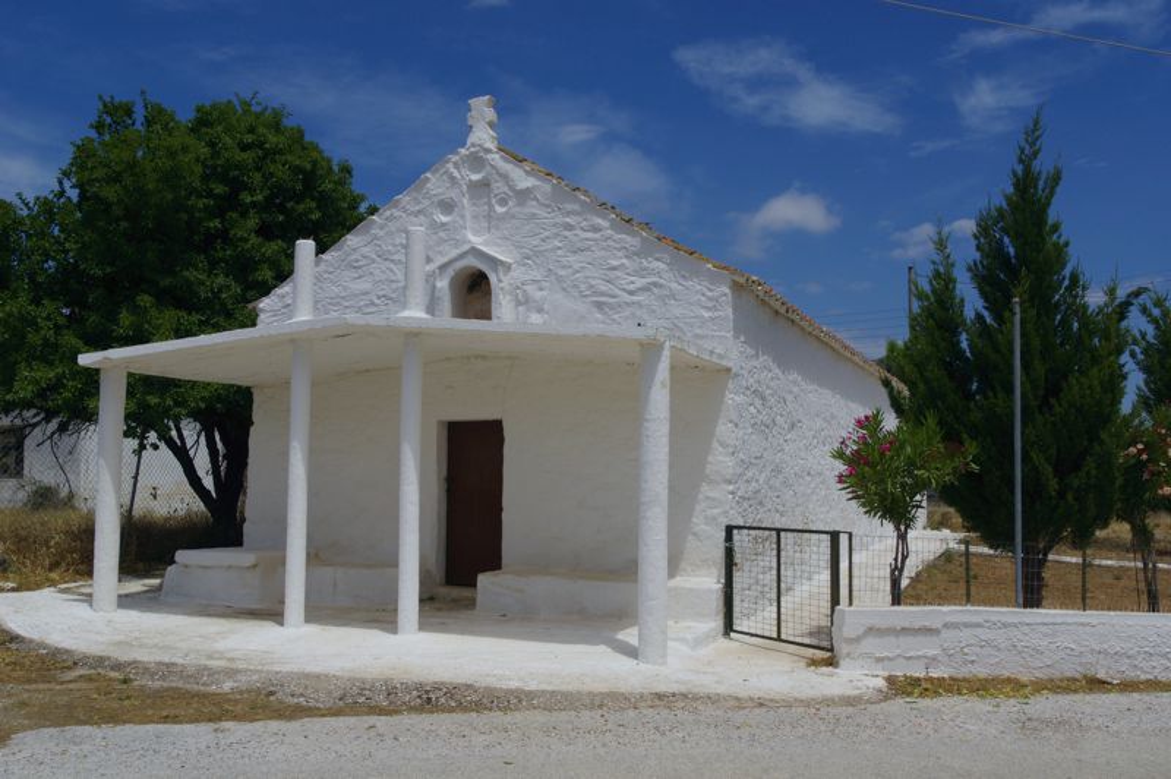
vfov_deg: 36.8
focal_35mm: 36
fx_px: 1170
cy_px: 390
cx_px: 586
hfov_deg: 53.2
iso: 100
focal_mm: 24
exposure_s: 1/200
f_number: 18
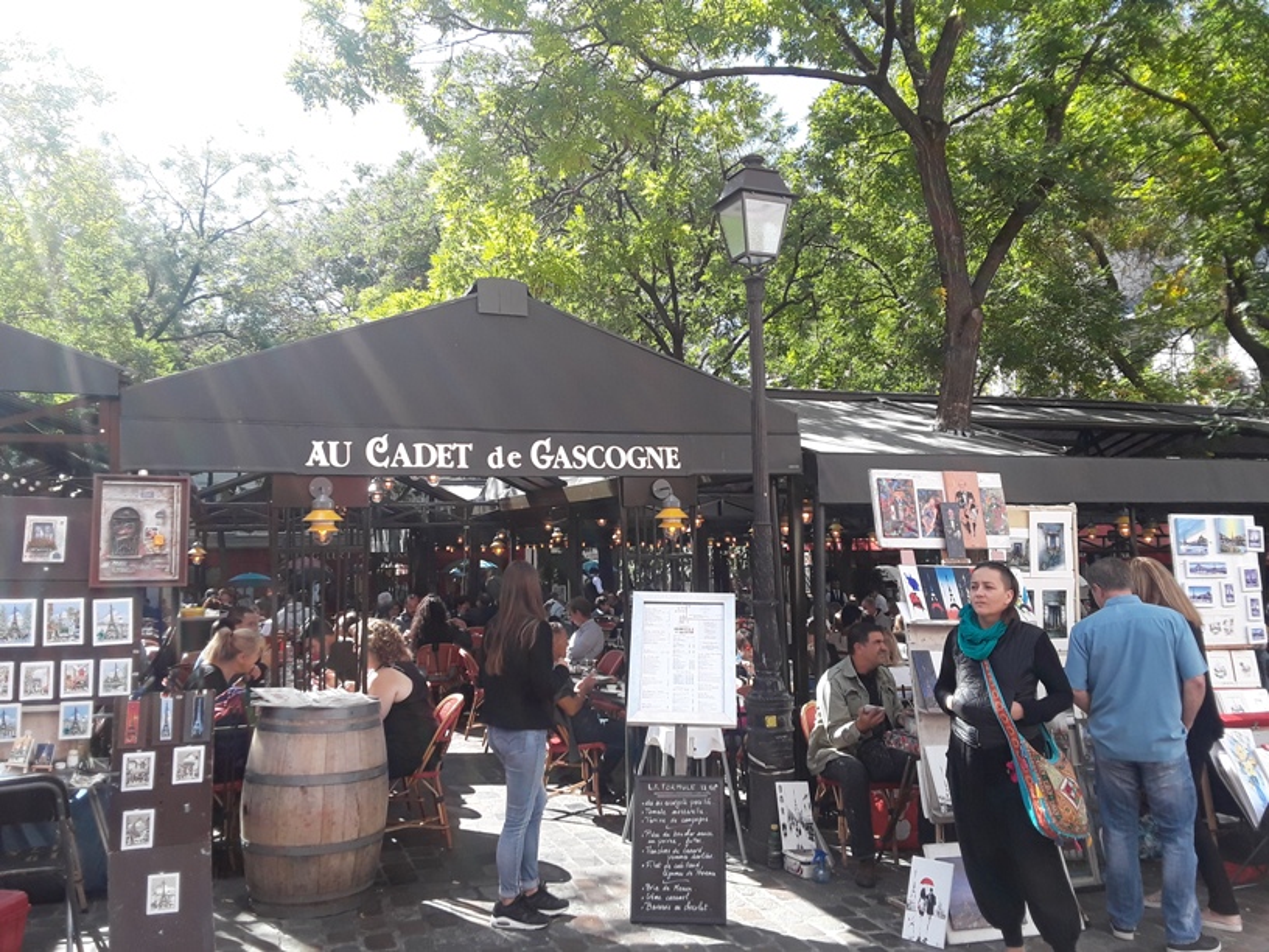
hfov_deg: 63.4
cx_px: 634
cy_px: 476
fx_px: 1026
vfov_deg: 49.7
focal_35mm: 28
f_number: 1.9
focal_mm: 2.9
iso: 40
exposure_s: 1/358
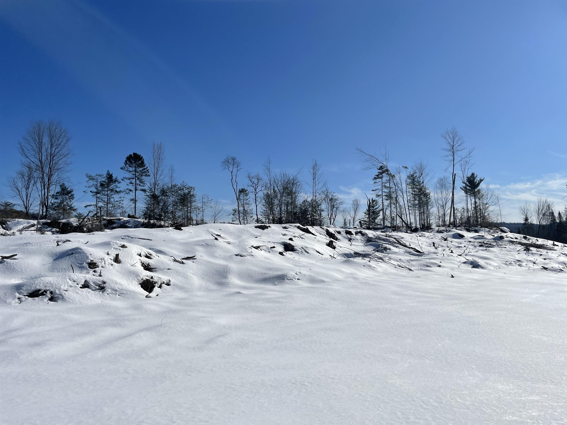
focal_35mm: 26
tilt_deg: +6.9
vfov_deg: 53.1
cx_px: 284
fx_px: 426
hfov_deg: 67.3
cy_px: 212
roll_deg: +2.2
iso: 32
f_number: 1.6
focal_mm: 4.2
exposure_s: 1/14925
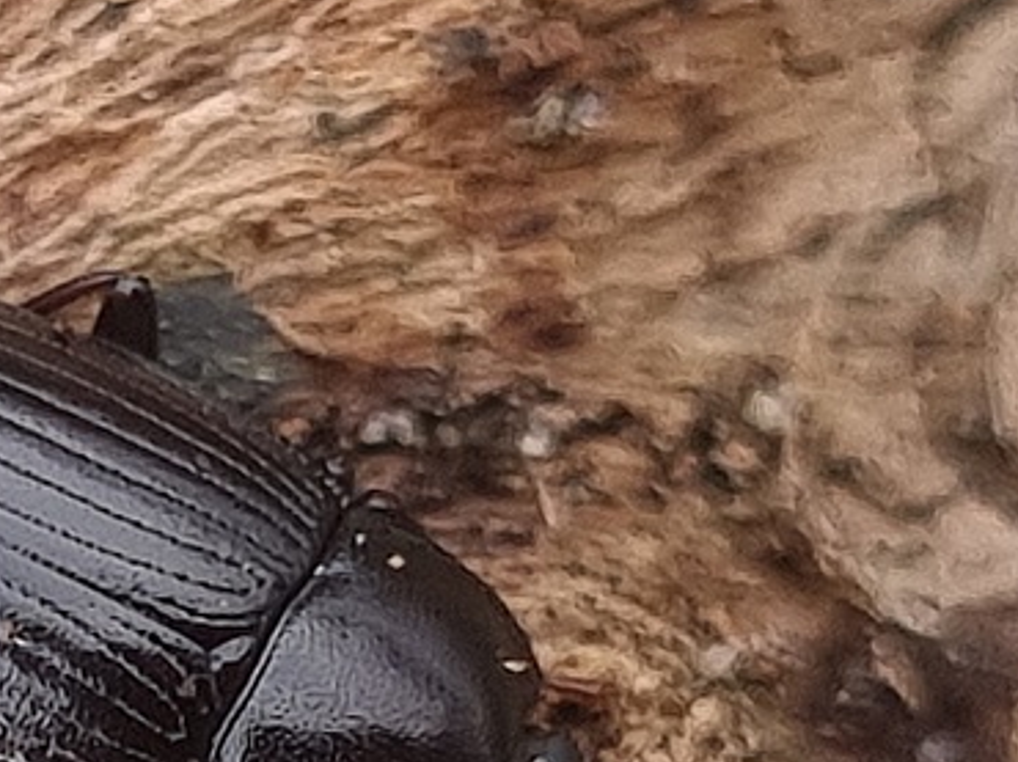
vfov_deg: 23.8
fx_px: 1763
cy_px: 663
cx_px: 166
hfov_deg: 31.2
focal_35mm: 60
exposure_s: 1/100
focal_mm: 5.4
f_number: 1.8
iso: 64
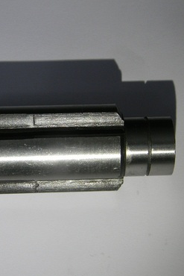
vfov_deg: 30.5
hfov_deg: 20.6
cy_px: 139
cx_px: 73
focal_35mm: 66
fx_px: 505
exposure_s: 1/30
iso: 133
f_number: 3.9
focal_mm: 8.6
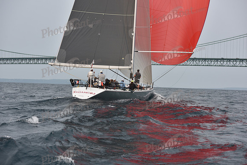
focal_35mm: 70
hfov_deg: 28.8
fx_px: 480
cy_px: 82
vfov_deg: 19.5
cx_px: 124
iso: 250
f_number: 5
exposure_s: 1/1000
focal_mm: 70
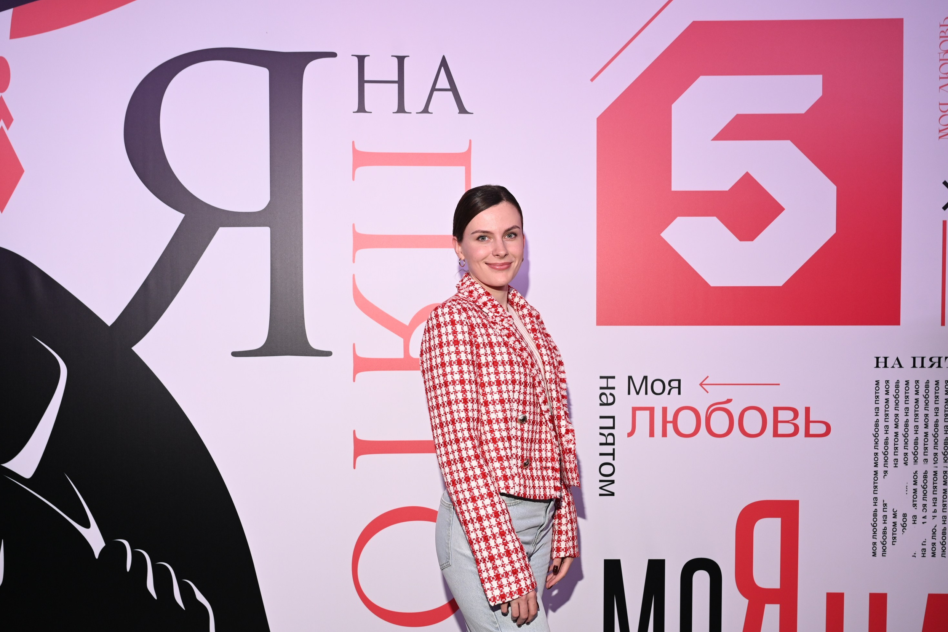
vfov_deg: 36.9
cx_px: 483
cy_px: 315
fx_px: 948
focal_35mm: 36
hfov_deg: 53.1
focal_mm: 35
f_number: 5
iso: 640
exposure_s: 1/125
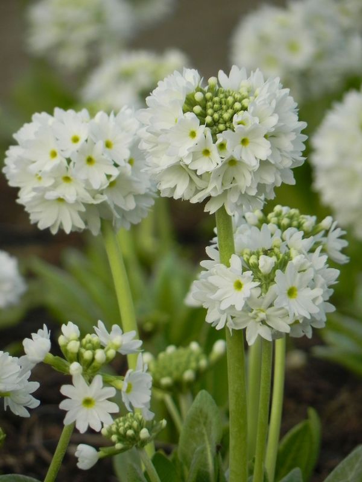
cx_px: 181
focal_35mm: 678
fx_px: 9454
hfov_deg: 2.2
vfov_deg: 2.9
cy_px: 241
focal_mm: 120
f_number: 5
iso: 160
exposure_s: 1/320
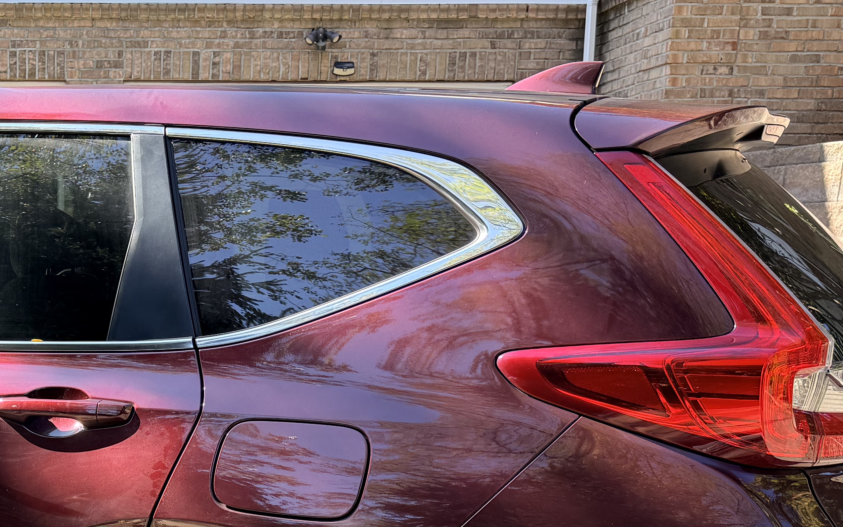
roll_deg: -0.5
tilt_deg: -12.6
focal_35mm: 57
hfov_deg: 33.4
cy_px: 492
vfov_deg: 22.1
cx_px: 50
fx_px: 1310
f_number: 1.78
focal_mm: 6.76
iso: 100
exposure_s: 1/575
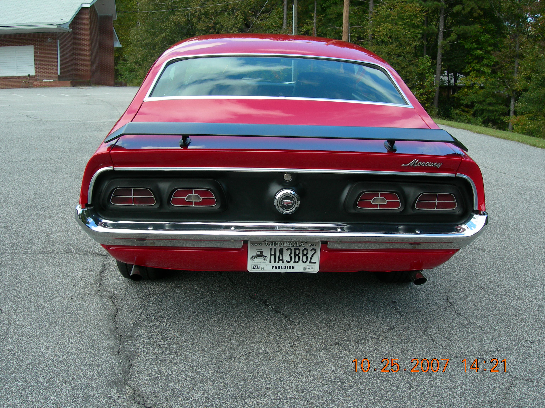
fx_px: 598
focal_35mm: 38
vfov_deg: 37.7
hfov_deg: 49.0
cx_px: 272
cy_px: 204
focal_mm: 7.8
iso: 50
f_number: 4.8
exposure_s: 1/168
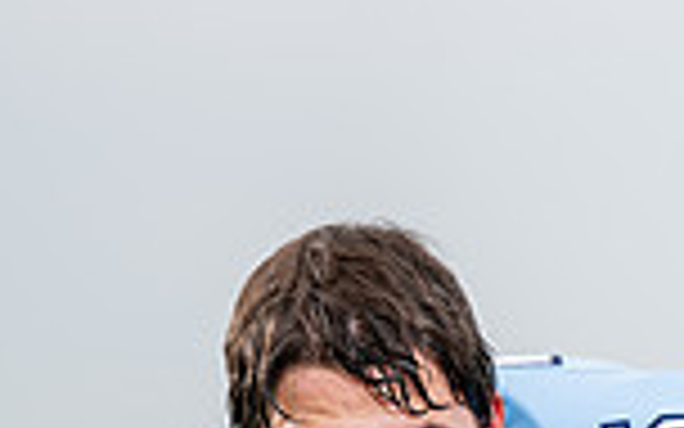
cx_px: 436
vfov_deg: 7.8
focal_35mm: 157
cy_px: 964
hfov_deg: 13.3
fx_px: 2927
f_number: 6.3
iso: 160
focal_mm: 52
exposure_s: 1/250
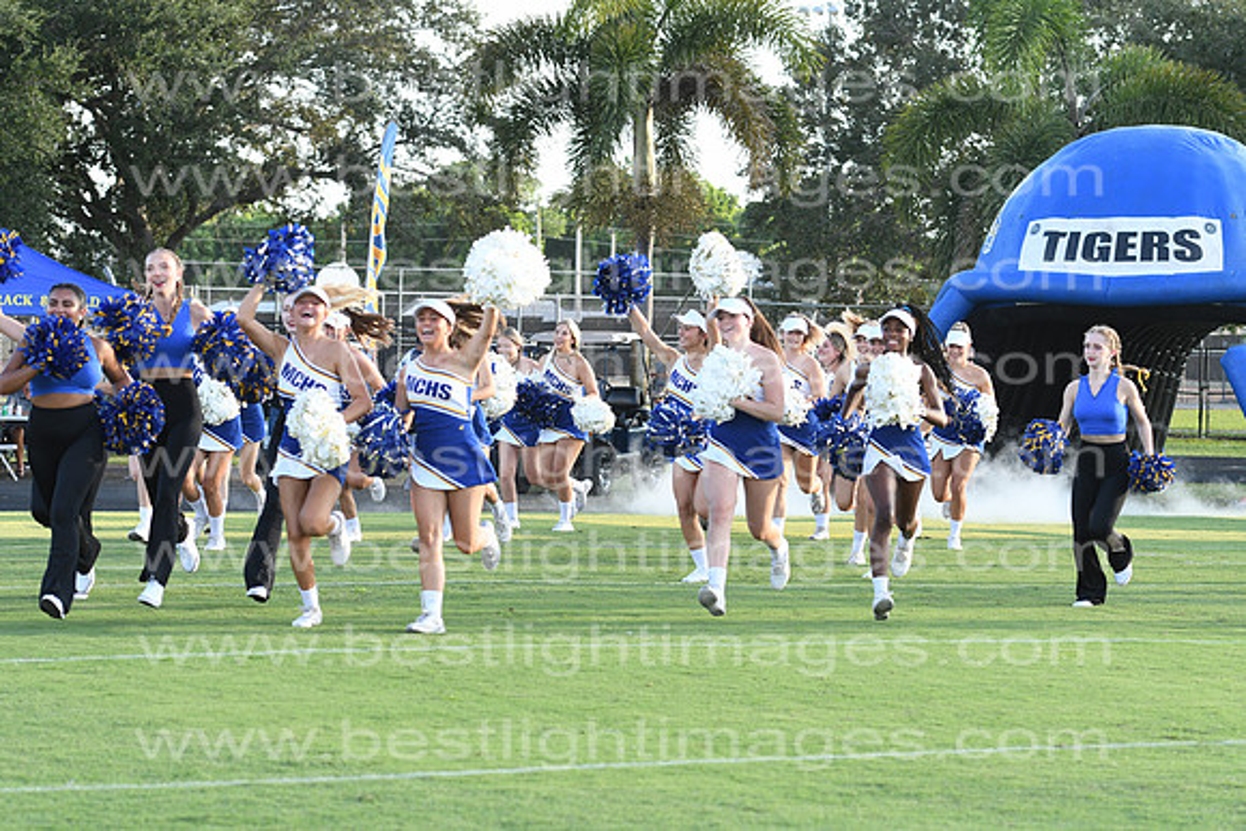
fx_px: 4466
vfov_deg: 10.6
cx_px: 623
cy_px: 416
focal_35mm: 129
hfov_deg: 15.9
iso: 400
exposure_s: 1/500
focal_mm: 86
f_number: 5.6
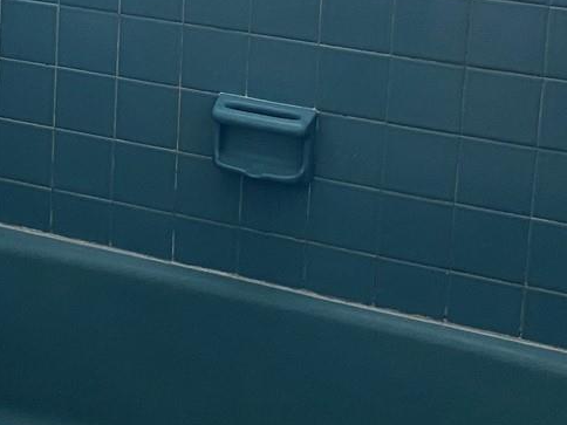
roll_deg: -1.7
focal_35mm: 86
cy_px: -155
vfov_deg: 16.1
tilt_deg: -8.8
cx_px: -61
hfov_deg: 21.5
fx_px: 1409
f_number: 1.8
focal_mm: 4.25
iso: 160
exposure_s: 1/60
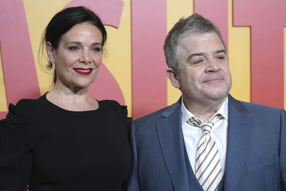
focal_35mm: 100
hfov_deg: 20.4
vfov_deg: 13.7
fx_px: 794
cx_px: 143
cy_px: 96
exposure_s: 1/400
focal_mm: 100
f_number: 4.5
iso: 6400
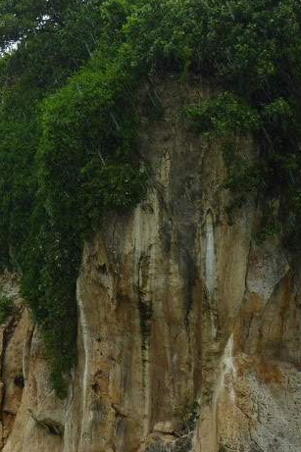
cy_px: 216
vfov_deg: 27.4
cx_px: -65
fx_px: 929
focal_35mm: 74
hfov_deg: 17.5
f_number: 4
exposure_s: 1/500
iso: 80
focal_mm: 5.3
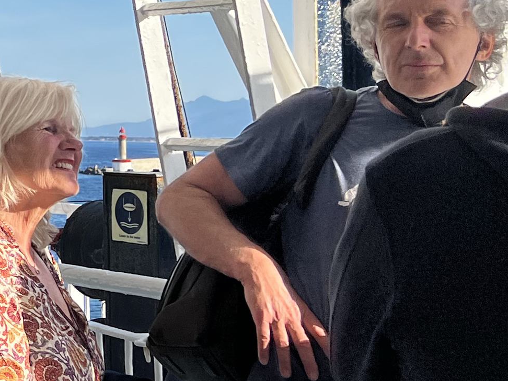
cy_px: 14
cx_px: -319
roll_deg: -1.1
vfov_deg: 13.7
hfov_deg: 16.3
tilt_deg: +3.5
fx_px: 1570
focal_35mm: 107
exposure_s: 1/2841
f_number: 1.5
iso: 50
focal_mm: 5.7
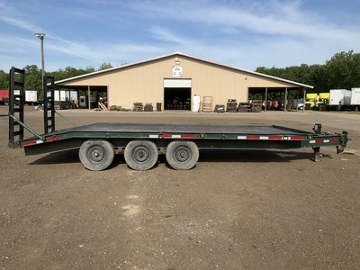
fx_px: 302
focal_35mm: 29
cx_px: 180
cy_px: 135
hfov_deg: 61.7
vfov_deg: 48.2
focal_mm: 3
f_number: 1.8
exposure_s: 1/1848
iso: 25
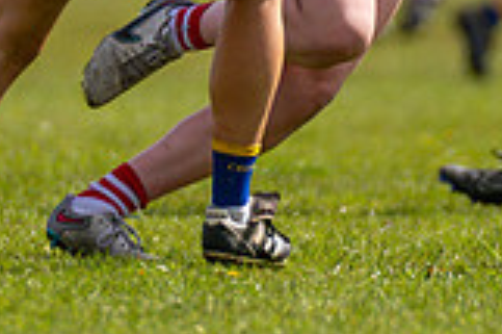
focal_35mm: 1882
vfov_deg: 0.7
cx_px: 203
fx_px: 26216
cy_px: -86
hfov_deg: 1.1
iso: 280
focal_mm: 300
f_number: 2.8
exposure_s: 1/6400
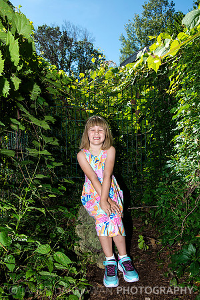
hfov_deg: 45.0
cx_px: 100
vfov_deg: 63.7
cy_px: 150
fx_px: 242
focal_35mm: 29
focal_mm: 29
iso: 100
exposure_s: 1/100
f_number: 10
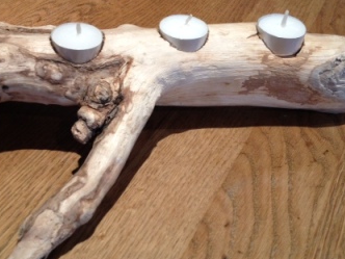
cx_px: 151
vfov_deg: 27.0
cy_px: 125
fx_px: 538
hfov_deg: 35.5
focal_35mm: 54
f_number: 2.4
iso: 80
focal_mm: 4.28
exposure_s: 1/20
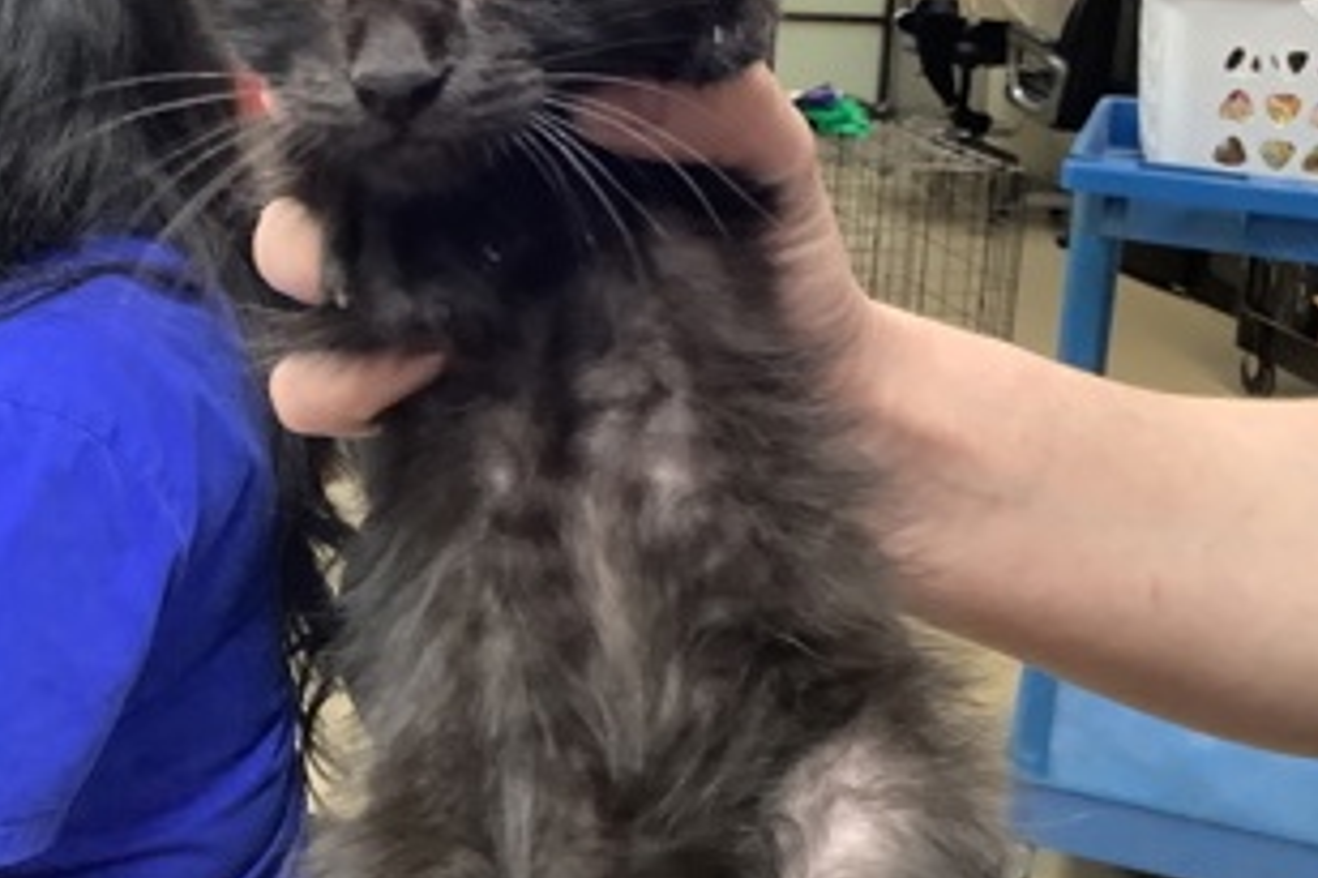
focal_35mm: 44
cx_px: 661
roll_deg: -4.1
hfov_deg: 44.5
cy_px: 176
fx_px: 1610
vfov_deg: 29.8
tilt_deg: -10.8
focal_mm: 3.3
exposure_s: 1/33
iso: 320
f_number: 2.4
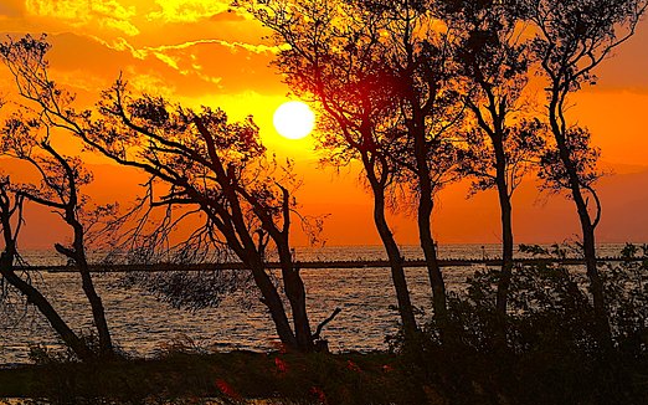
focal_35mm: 240
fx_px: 4238
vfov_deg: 5.5
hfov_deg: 8.7
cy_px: 101
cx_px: 325
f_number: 8
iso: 100
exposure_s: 1/250
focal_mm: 120
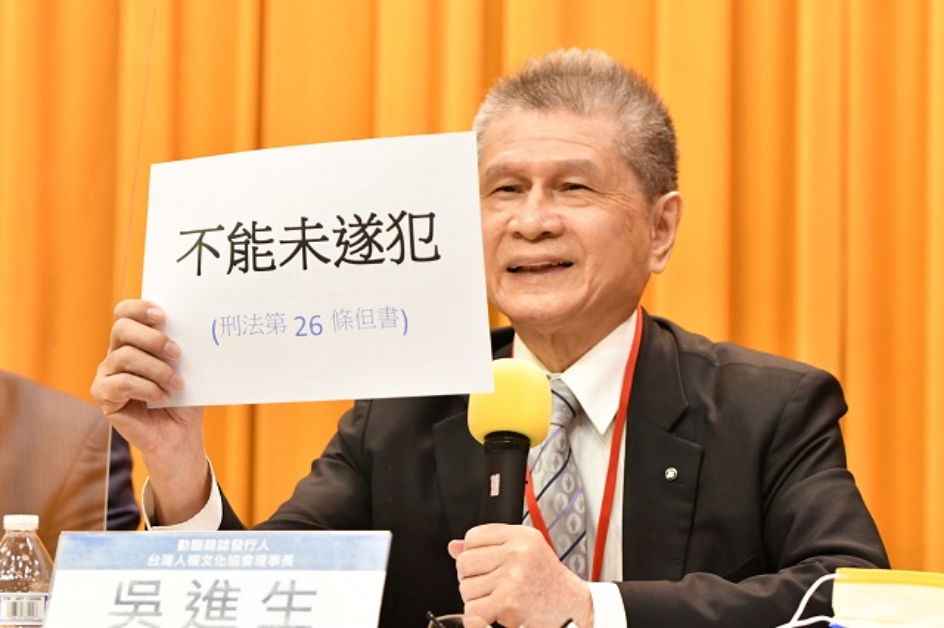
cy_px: 314
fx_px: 4128
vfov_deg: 8.7
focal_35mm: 158
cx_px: 472
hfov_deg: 13.0
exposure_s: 1/125
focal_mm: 105
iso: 3200
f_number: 3.2
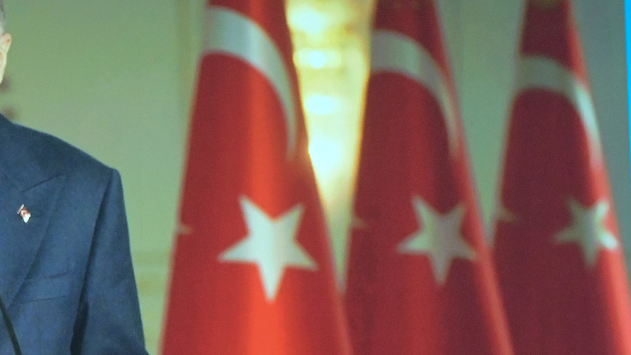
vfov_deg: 6.4
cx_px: -135
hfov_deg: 11.1
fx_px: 3179
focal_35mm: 190
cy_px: 428
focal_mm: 51
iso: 3200
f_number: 3.5
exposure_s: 1/125
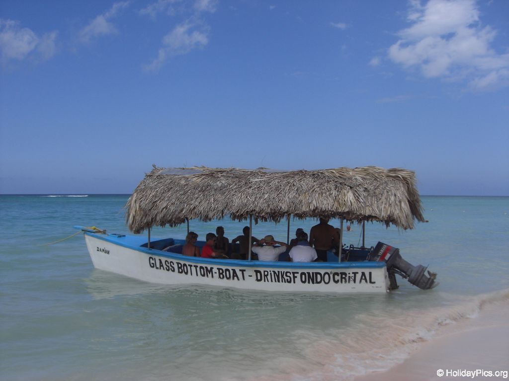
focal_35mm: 38
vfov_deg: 37.7
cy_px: 190
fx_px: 559
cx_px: 254
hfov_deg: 49.0
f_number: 8
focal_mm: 6.2
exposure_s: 1/250
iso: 64
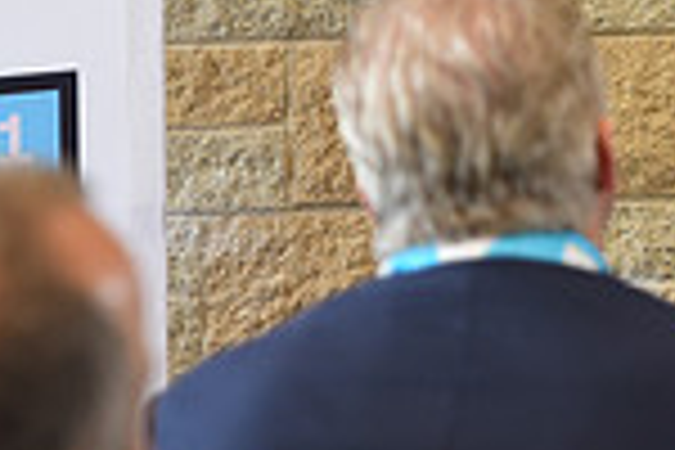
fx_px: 5062
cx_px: 1004
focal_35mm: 270
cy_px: -376
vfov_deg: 5.0
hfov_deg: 7.5
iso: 400
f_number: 2.8
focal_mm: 70
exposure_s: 1/60
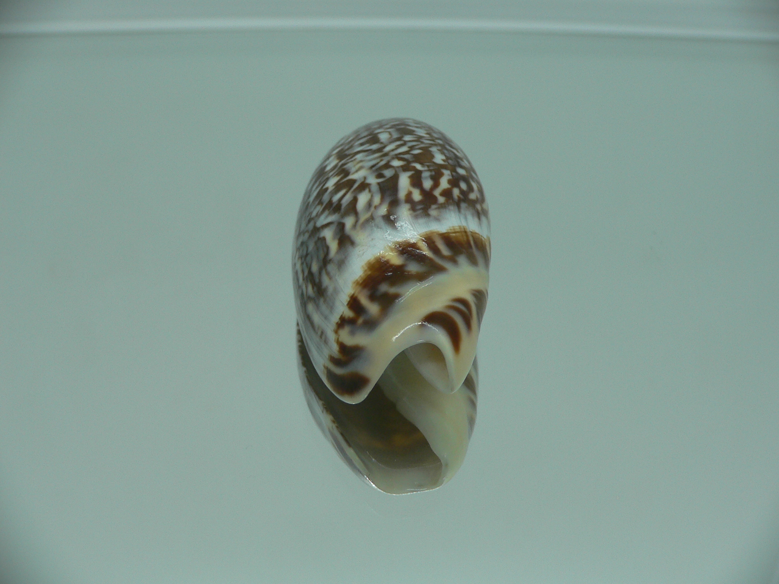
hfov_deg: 52.6
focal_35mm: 35
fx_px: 788
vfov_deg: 40.7
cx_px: 390
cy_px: 292
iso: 80
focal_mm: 4.6
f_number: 2.8
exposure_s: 1/60
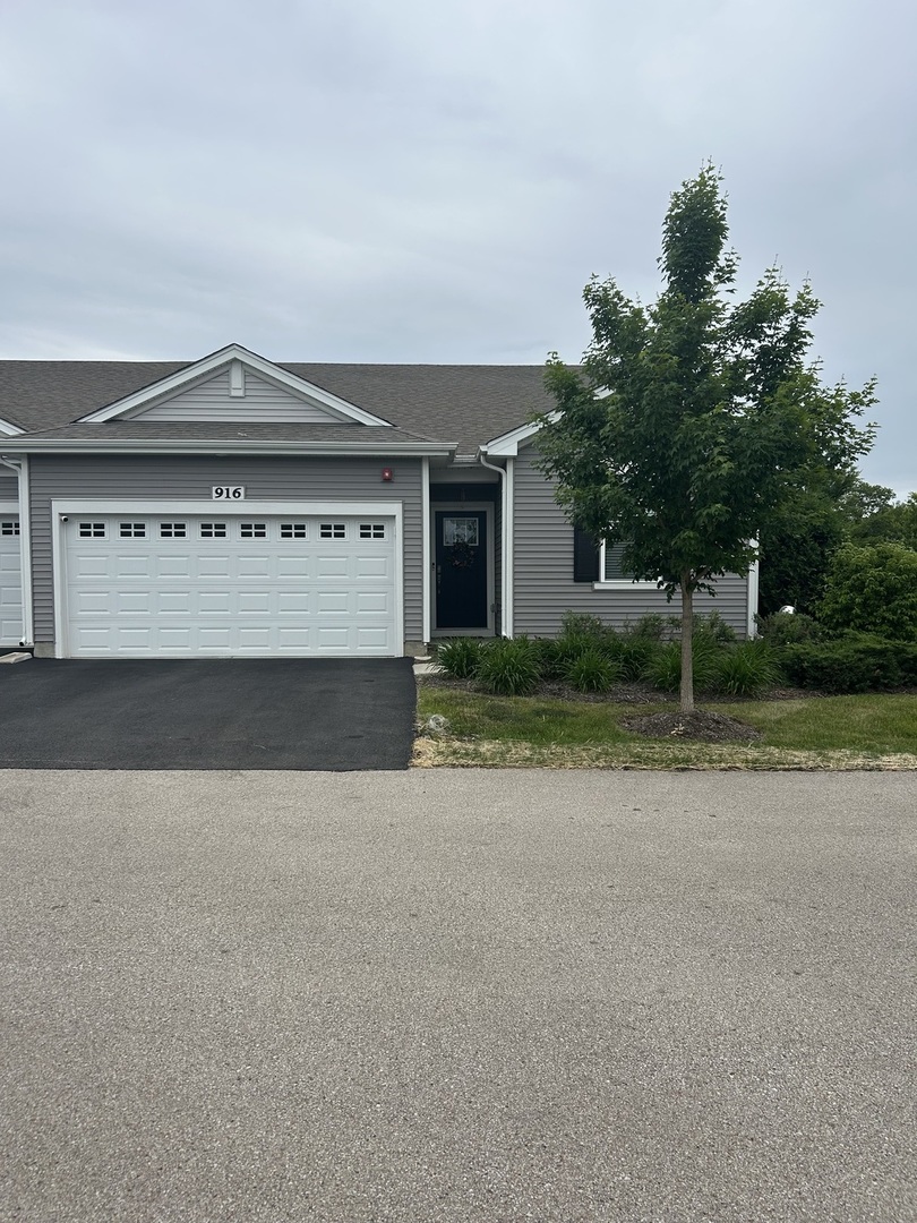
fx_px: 918
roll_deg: +0.0
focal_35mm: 26
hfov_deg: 53.1
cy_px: 612
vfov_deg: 67.3
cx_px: 458
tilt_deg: -0.7
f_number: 1.5
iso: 50
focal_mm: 5.7
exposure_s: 1/4274
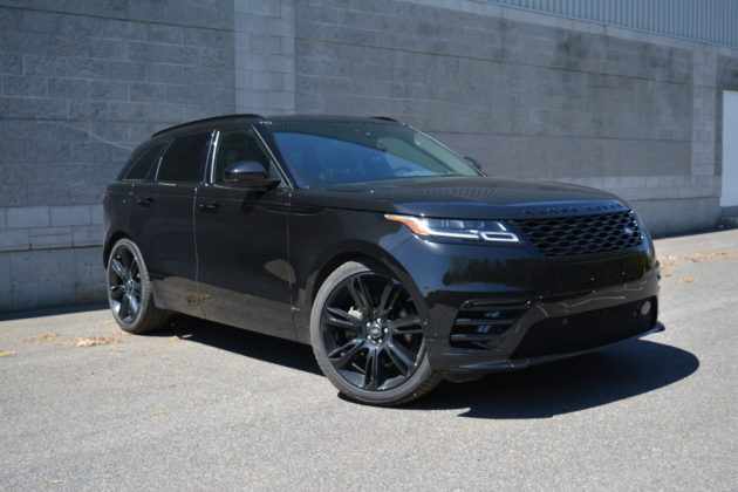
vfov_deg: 31.9
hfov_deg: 46.4
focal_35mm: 42
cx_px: 369
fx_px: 861
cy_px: 246
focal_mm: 28
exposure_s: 1/1250
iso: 400
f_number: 5
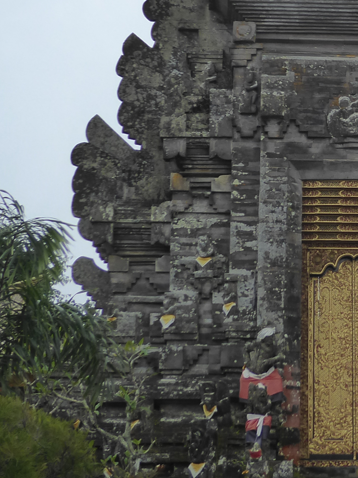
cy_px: 85
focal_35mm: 118
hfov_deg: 12.4
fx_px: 1627
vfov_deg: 16.5
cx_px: 370
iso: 160
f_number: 3.9
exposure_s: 1/320
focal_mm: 7.8
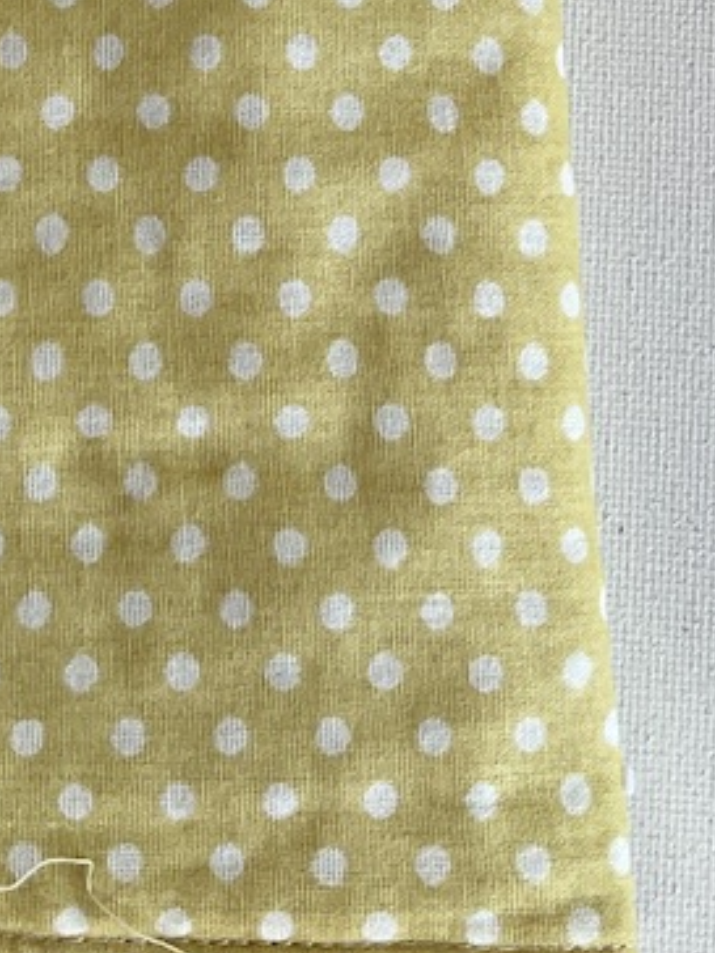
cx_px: -8
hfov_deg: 14.3
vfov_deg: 17.2
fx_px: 2809
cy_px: -516
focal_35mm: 102
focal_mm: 3
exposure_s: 1/100
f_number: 1.8
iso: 20
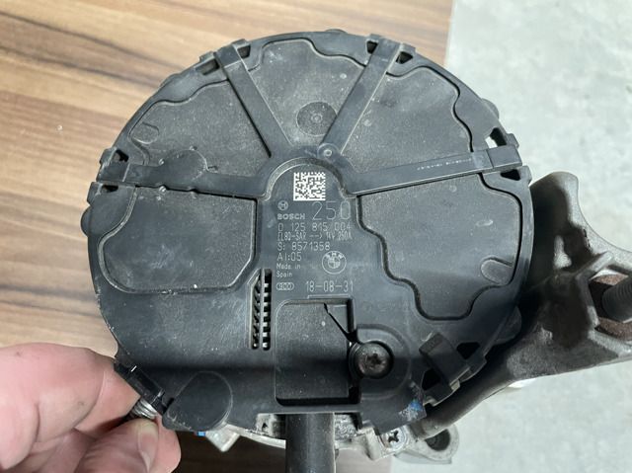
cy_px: 236
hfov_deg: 67.3
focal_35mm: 26
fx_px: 474
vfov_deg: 53.0
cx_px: 316
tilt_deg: -71.6
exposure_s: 1/60
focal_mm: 4.2
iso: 400
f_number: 1.6
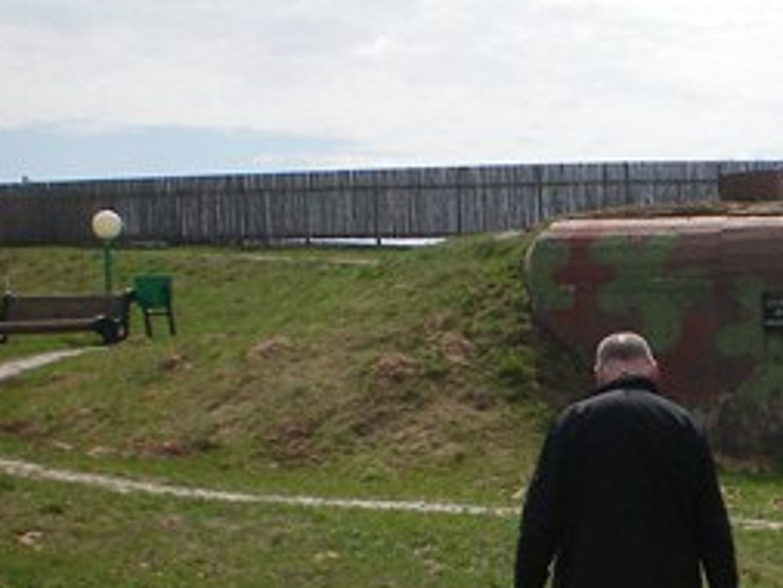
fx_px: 2173
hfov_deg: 19.3
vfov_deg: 15.2
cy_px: 579
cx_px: 919
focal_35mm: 96
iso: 64
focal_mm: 6.3
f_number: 4.6
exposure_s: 1/1000
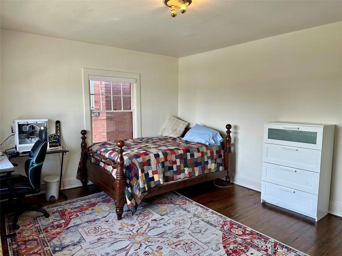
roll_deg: -0.4
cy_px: 128
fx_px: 237
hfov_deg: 71.6
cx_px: 171
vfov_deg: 56.8
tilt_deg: -4.8
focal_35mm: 24
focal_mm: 6.86
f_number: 1.78
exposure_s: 1/120
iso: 80
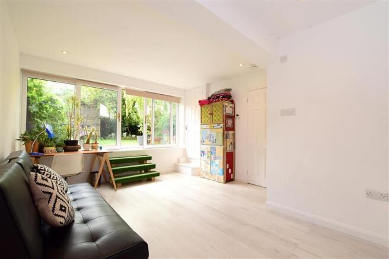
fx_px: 162
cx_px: 194
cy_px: 130
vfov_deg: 77.3
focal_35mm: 15
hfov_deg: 100.4
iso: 200
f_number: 8
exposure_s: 1/30
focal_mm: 10
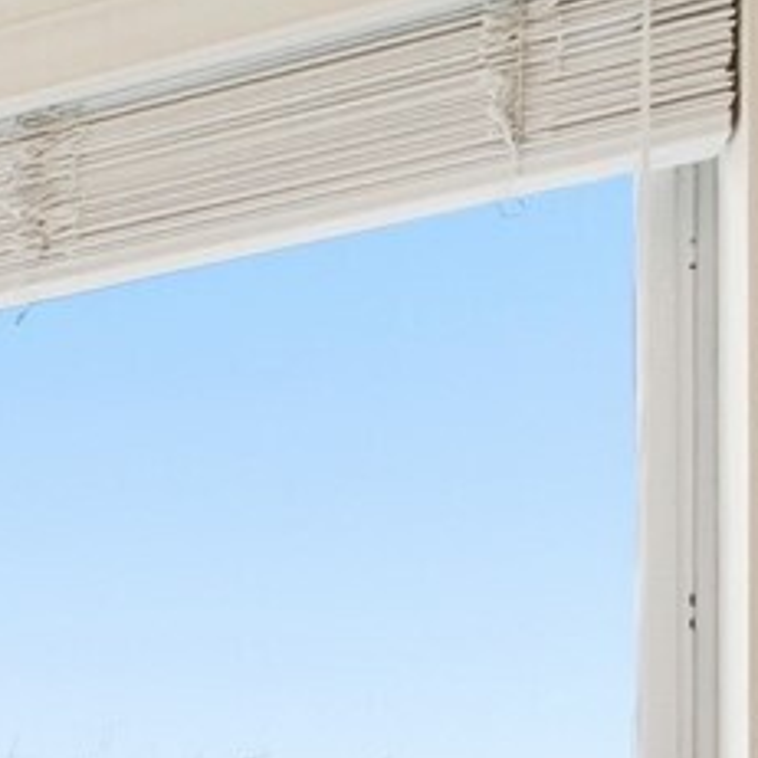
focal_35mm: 100
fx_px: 2477
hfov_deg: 9.9
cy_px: 1416
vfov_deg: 14.9
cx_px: -1816
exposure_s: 1/30
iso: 100
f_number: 11
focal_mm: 16
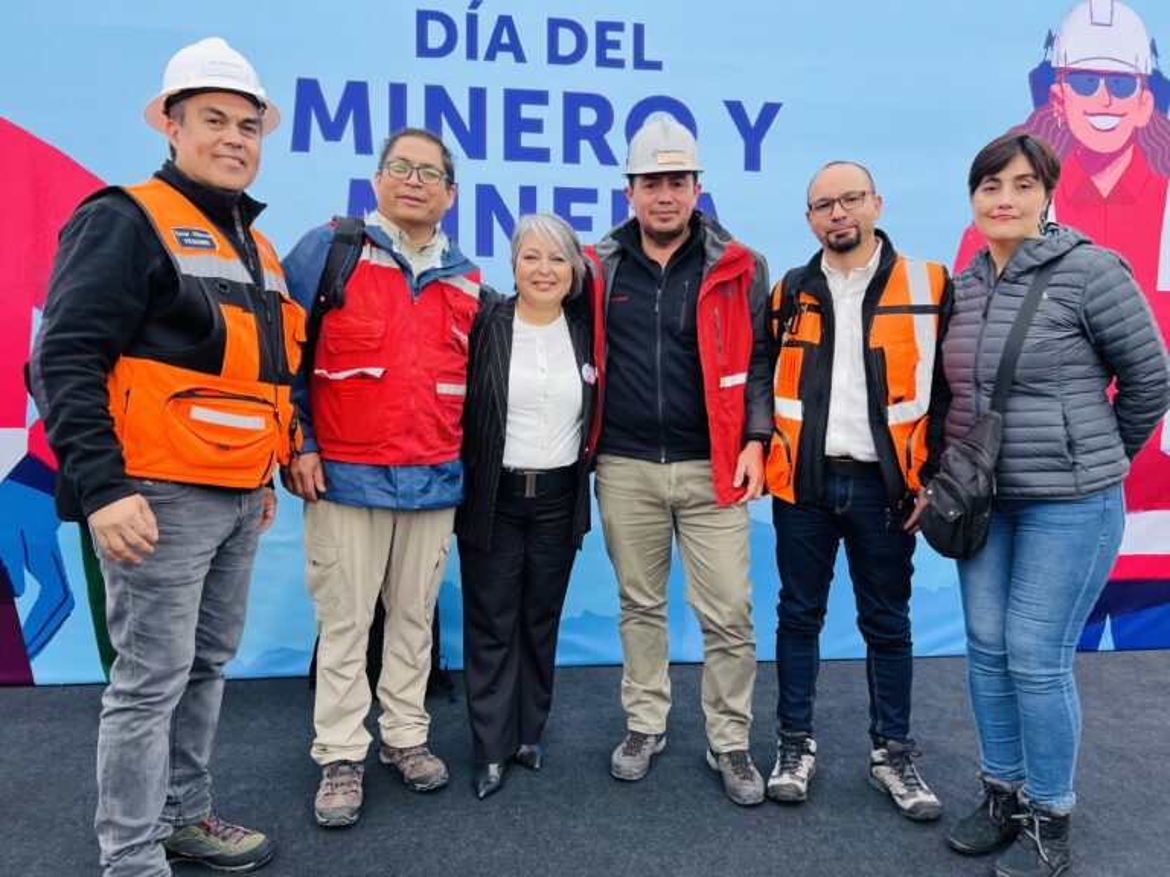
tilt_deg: -5.0
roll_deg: +0.1
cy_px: 438
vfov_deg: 53.1
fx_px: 879
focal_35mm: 26
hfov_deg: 67.3
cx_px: 585
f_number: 1.5
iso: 64
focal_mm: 5.7
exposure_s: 1/1196
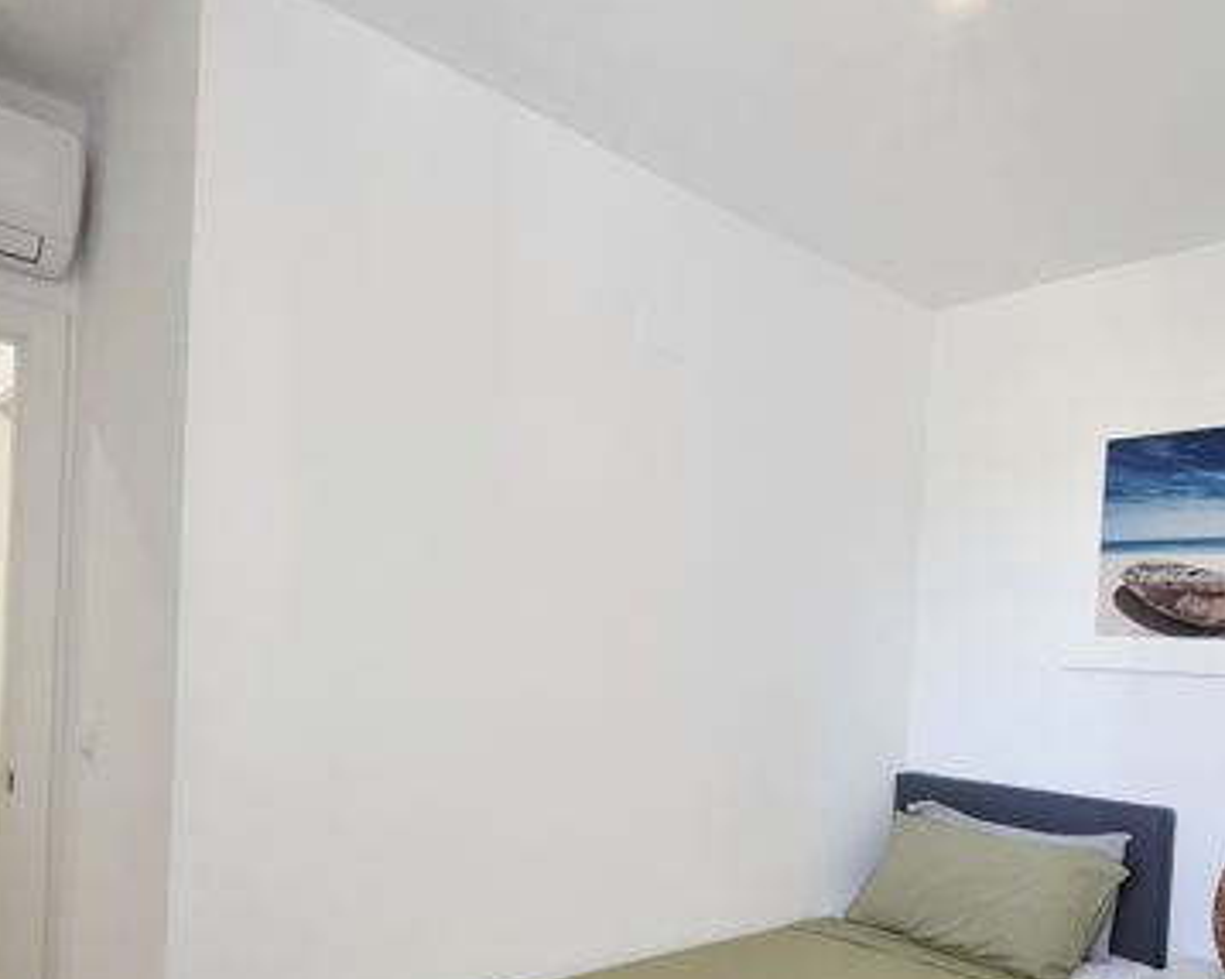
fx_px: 906
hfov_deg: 67.4
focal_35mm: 25
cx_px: 741
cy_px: 671
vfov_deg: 55.3
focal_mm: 2.2
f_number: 2.2
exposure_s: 1/100
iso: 200
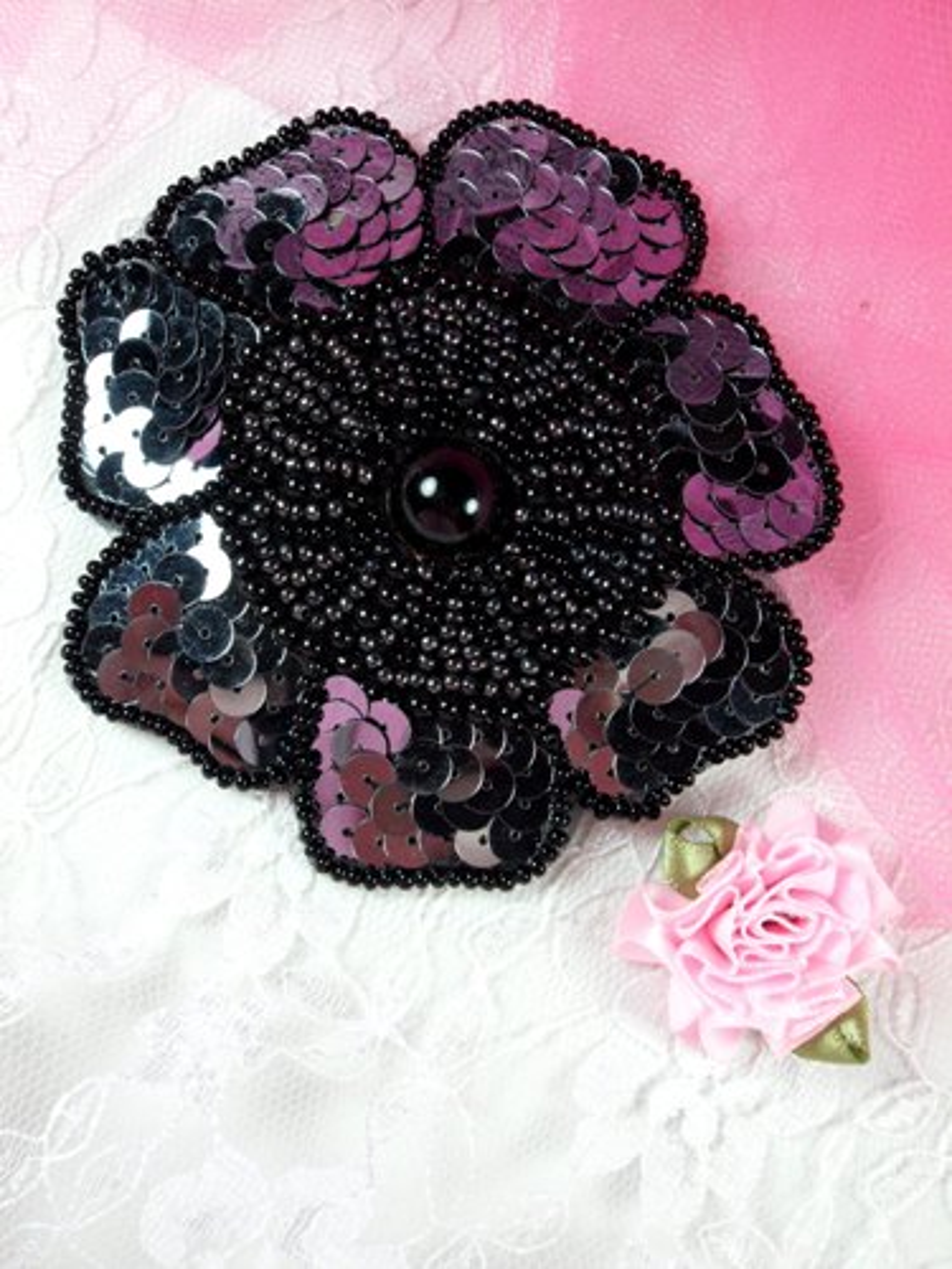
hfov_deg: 31.5
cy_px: 634
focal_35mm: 46
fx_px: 1687
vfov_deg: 41.2
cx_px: 476
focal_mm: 8.3
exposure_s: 1/90
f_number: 4.7
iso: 80
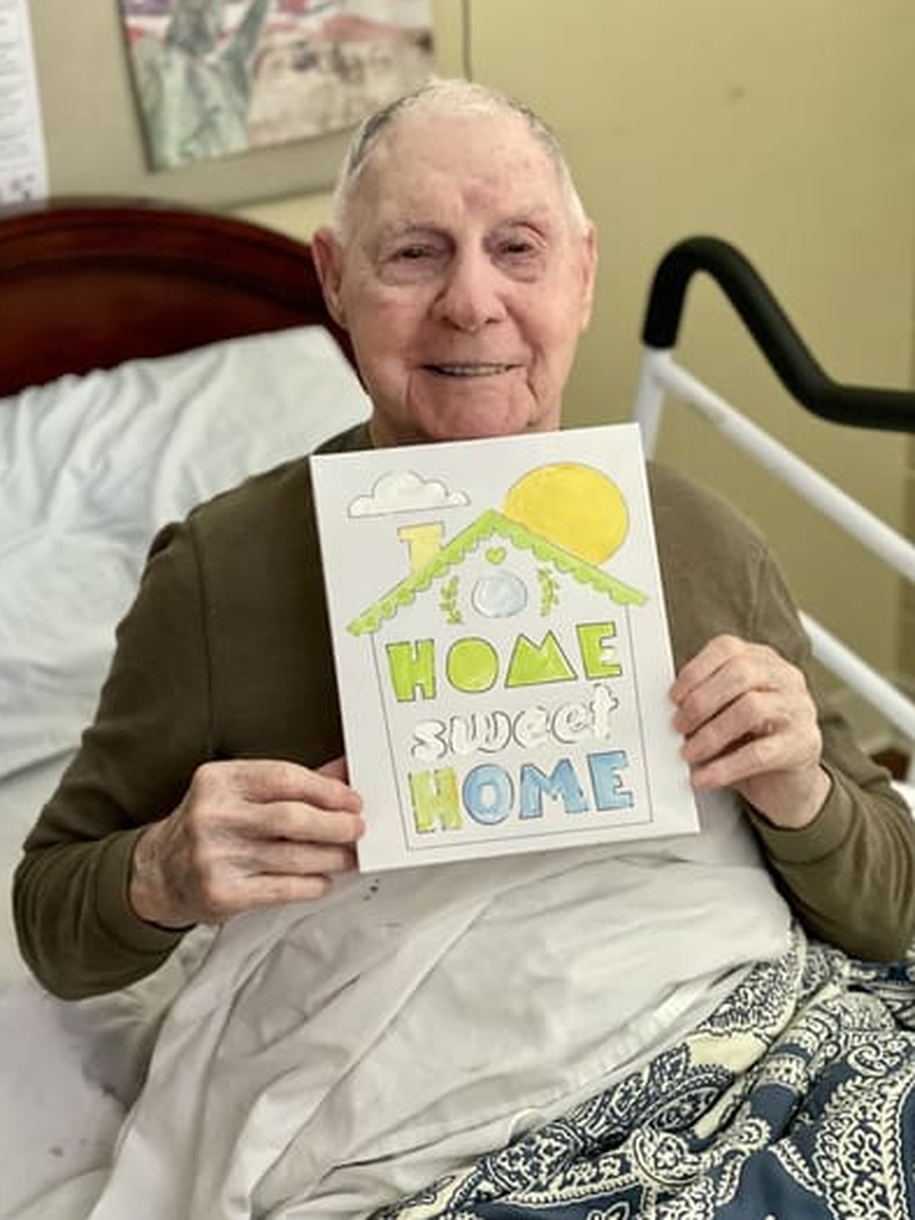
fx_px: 2290
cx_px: 453
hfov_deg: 22.6
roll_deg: +3.0
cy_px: 605
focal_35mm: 65
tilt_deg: -22.7
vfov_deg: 29.8
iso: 500
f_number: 2.2
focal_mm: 7.5
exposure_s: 1/15
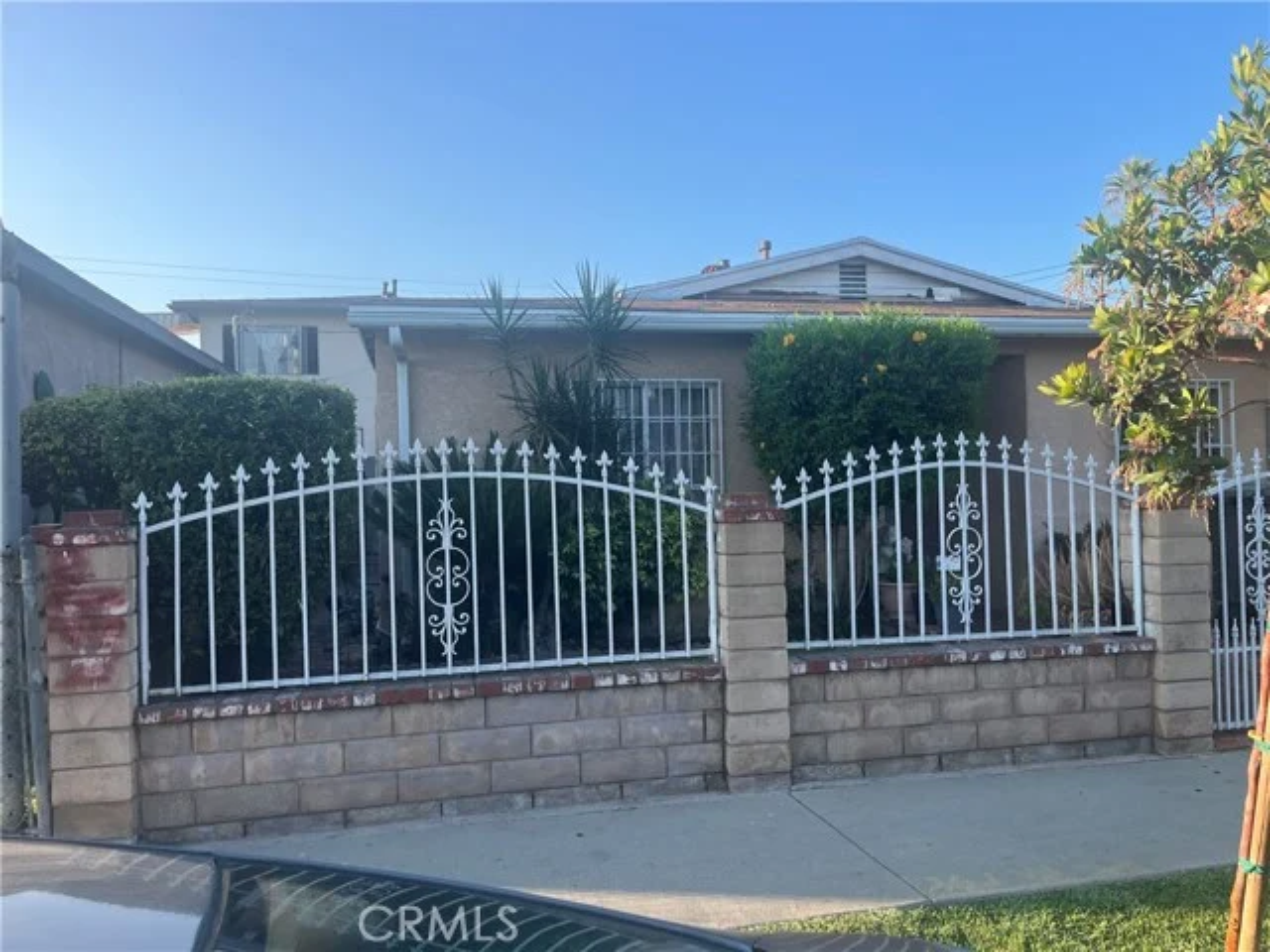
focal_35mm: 26
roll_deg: +1.8
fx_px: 954
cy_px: 476
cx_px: 635
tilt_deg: -0.2
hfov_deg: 67.3
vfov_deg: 53.1
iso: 50
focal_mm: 5.1
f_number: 1.6
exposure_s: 1/983
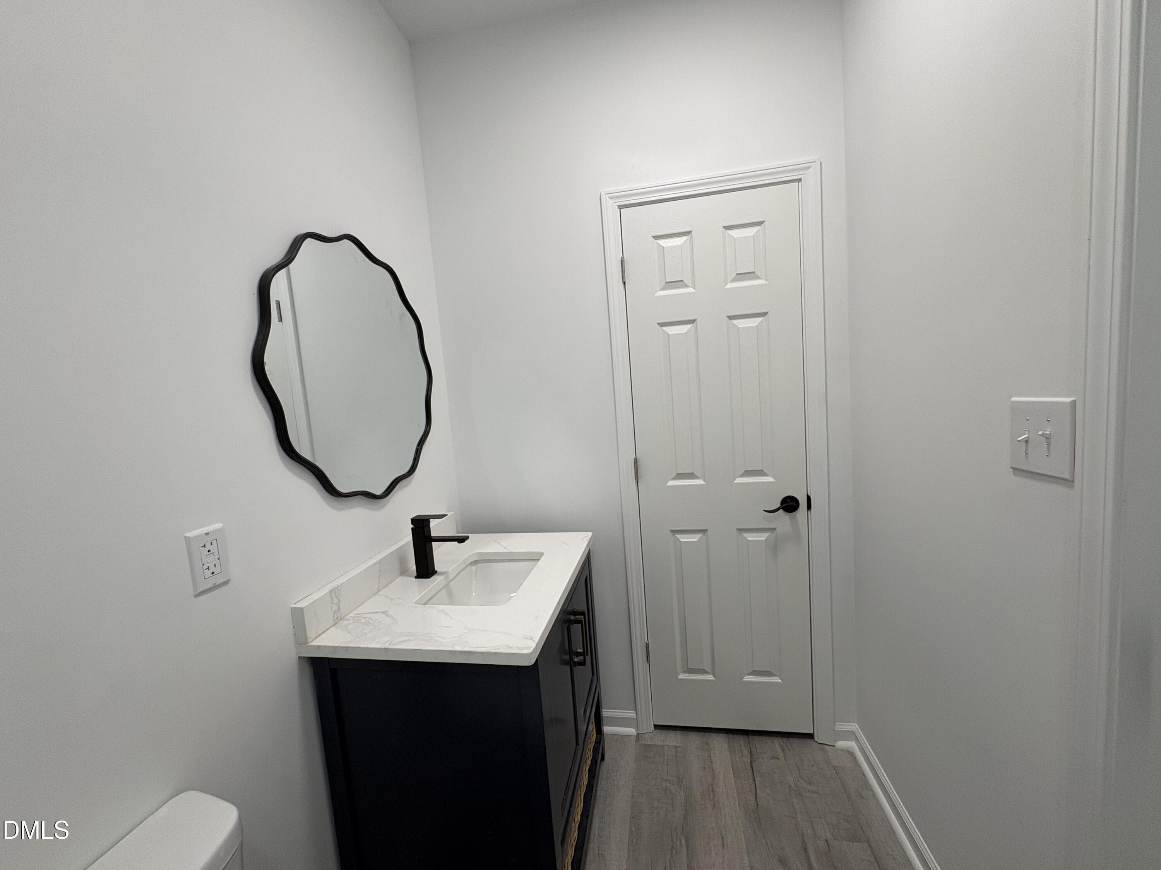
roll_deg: +5.2
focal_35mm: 14
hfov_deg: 102.1
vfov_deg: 85.7
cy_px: 435
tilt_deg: -5.3
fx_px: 470
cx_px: 580
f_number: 2.2
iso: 80
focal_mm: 2.22
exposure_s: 1/120
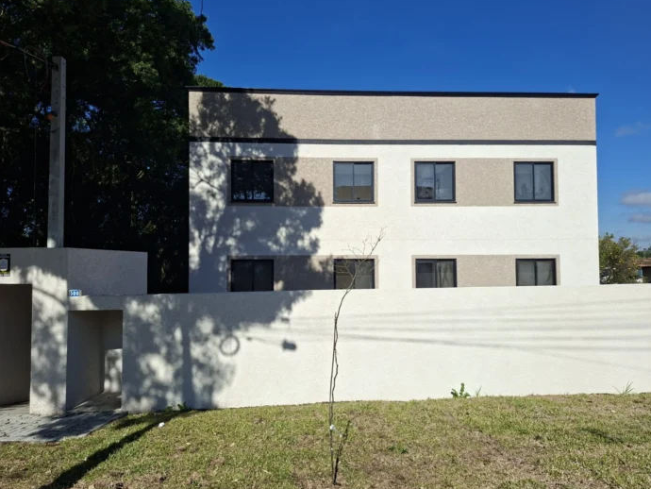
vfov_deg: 56.8
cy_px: 248
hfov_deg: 71.6
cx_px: 331
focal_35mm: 24
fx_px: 452
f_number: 1.8
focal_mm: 5.54
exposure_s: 1/2688
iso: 50
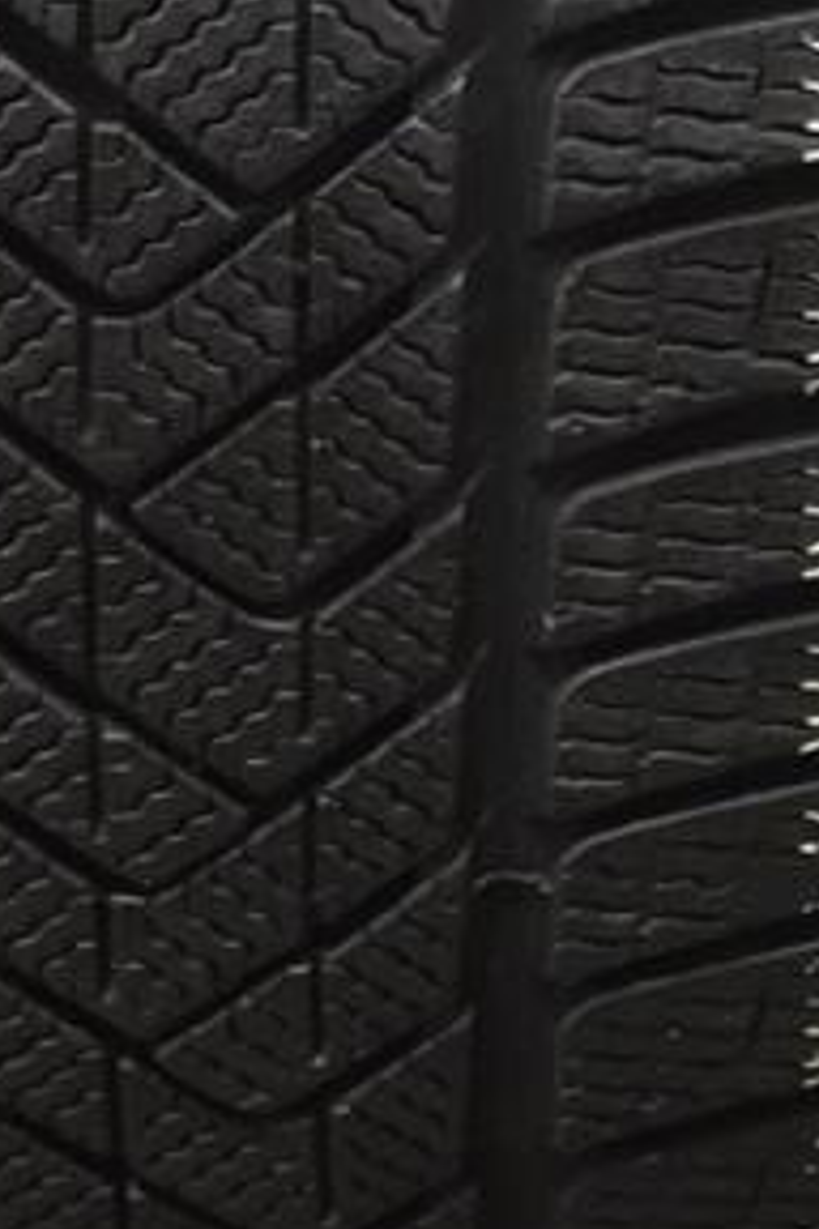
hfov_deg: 8.2
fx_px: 5596
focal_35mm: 164
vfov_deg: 12.0
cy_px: -610
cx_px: 1122
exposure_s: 1/30
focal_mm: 28
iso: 2200
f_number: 4
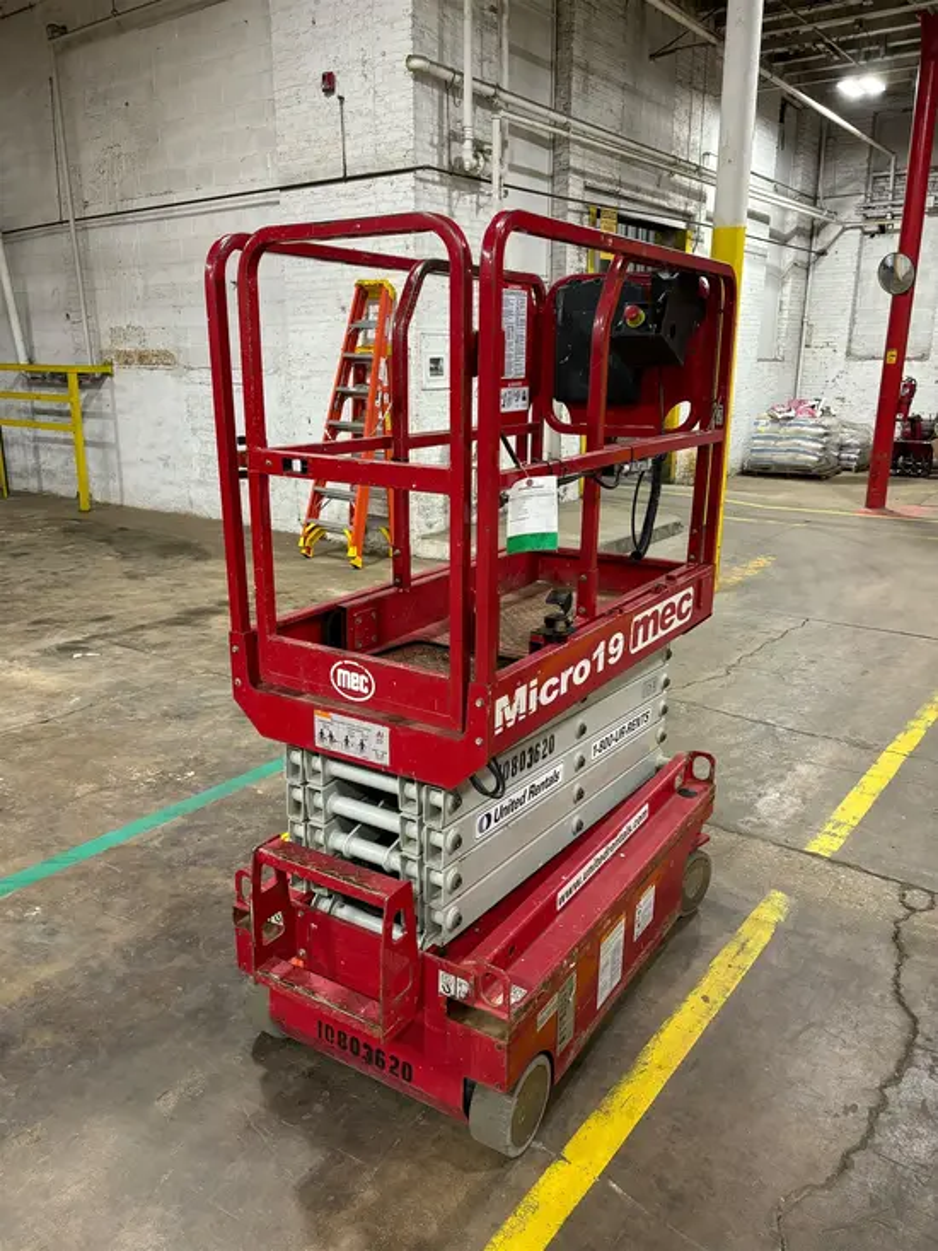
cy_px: 626
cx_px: 469
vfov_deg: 67.3
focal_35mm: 26
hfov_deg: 53.1
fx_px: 939
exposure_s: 1/60
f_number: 1.6
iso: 320
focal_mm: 5.96
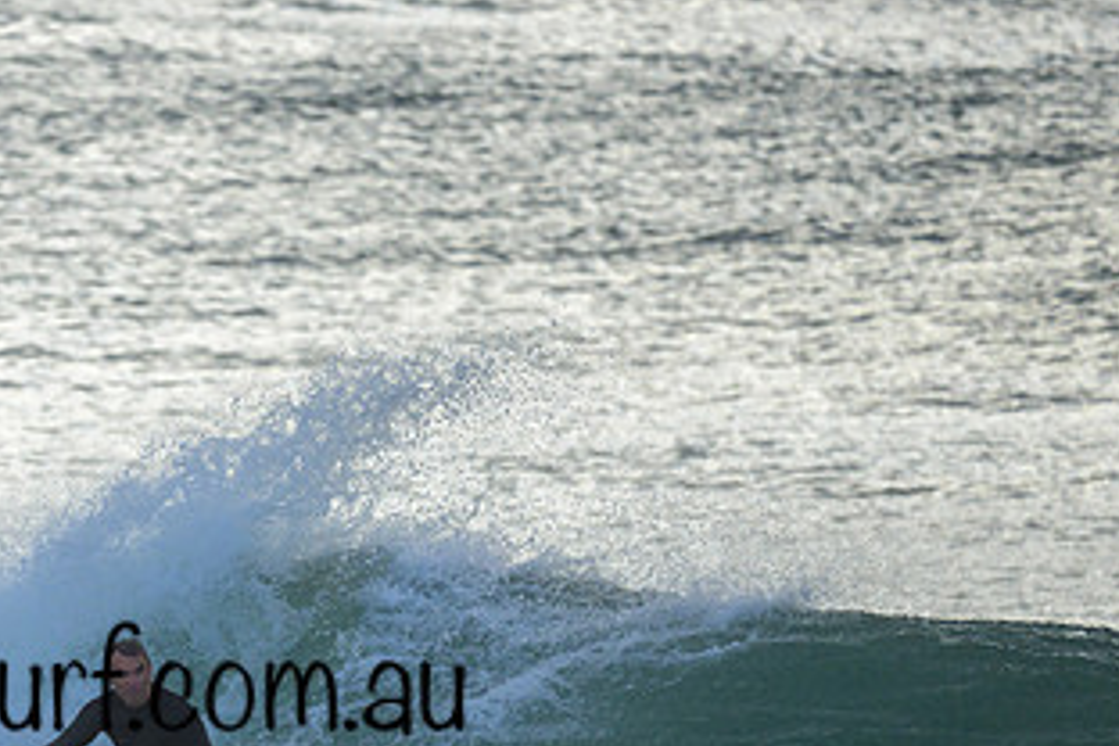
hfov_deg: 1.4
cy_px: 647
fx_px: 46217
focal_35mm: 1487
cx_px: 86
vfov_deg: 0.9
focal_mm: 800
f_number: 6.3
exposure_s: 1/2500
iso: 800
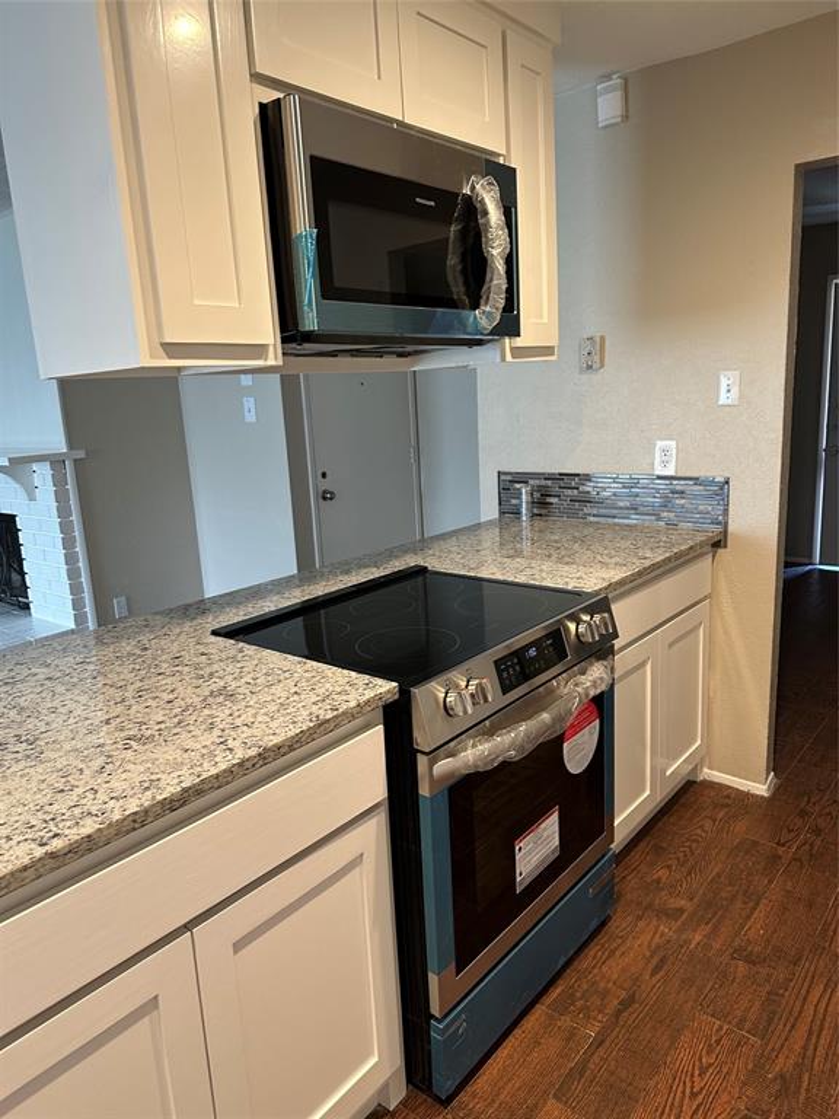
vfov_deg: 71.6
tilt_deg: -12.5
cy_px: 560
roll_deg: +2.6
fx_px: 776
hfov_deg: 56.8
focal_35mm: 24
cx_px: 420
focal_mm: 6.86
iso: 250
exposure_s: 1/60
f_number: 1.78
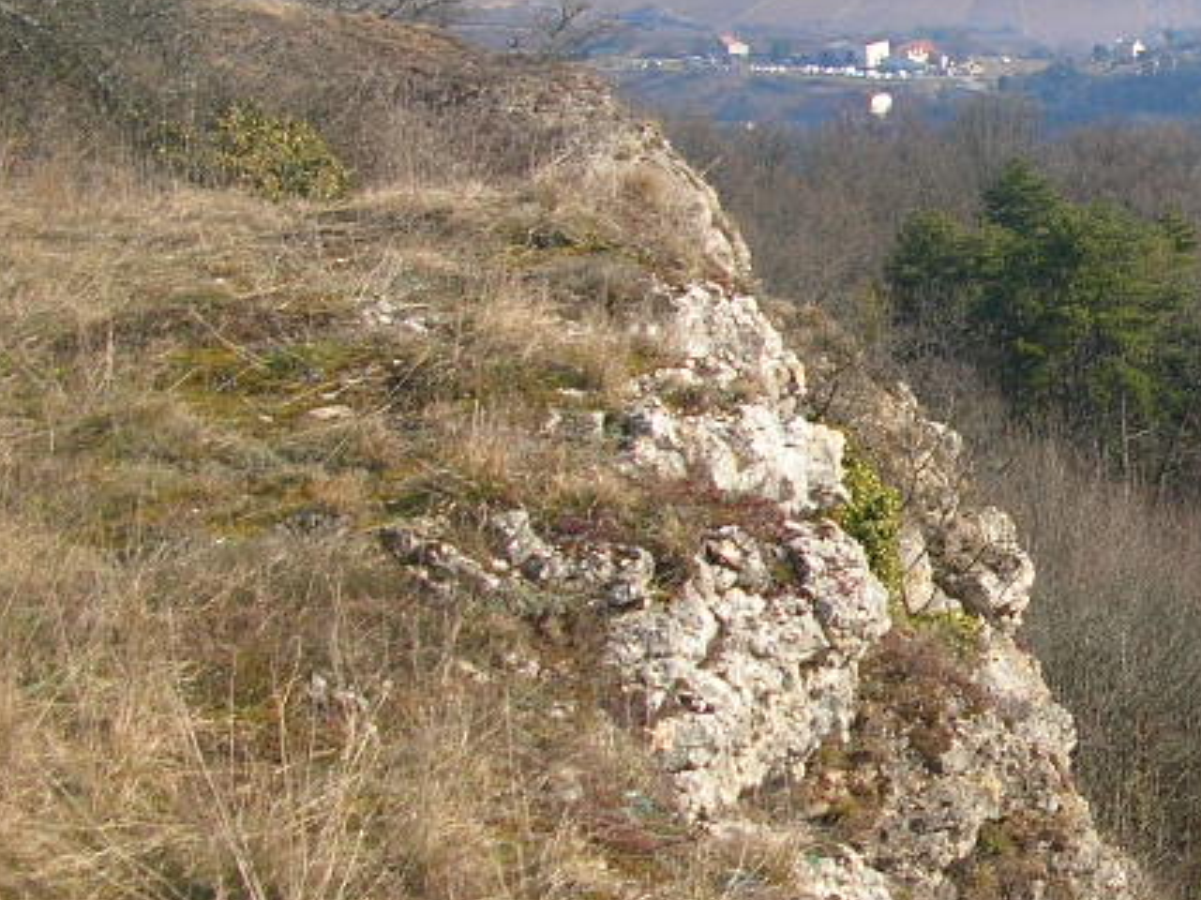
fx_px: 2914
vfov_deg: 17.6
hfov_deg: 21.9
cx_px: 1361
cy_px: 458
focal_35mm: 84
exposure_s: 1/473
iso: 50
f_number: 2.8
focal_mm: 5.8
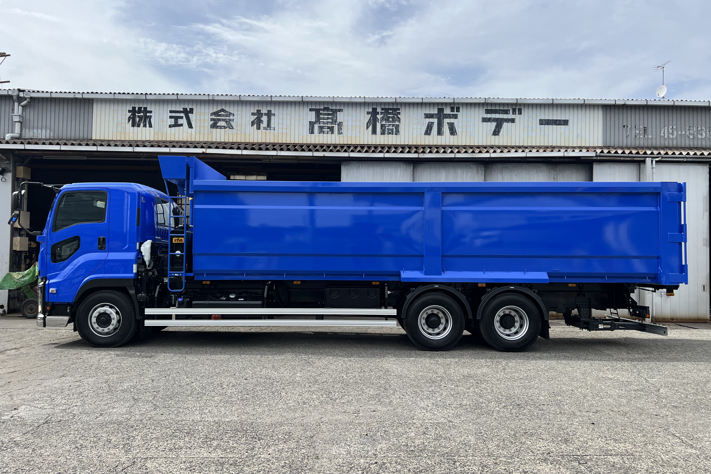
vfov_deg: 46.4
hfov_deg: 65.5
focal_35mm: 28
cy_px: 240
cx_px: 352
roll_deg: -0.9
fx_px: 553
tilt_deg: +2.0
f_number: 1.5
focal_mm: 5.7
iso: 50
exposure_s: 1/3077
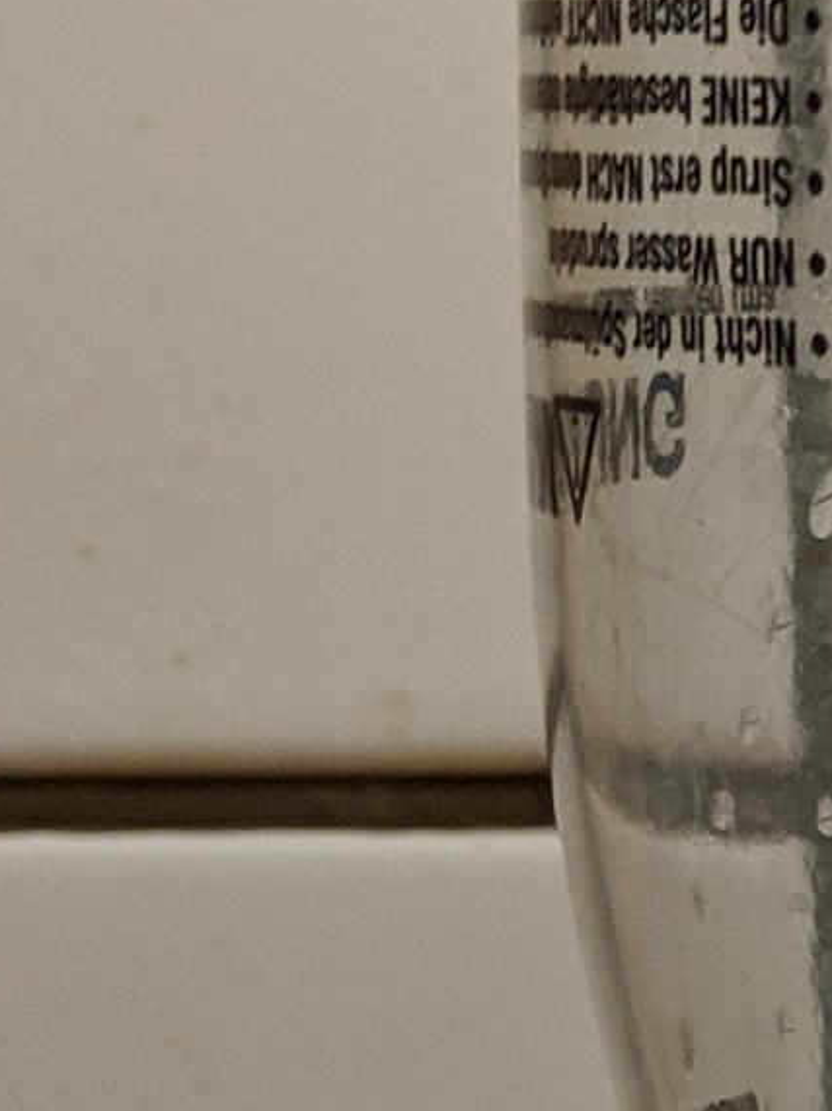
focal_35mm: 191
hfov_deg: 6.9
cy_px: 893
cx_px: 2580
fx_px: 6126
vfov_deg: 10.3
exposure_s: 1/100
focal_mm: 4.44
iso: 174
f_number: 1.8
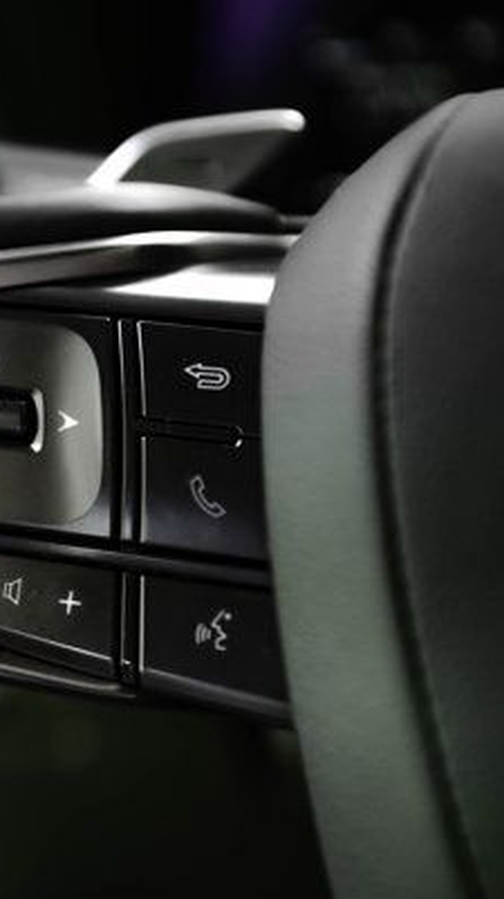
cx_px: 11
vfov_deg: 27.5
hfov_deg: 15.4
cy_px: 438
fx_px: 1833
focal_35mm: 77
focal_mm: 46
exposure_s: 1/250
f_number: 2.8
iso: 800
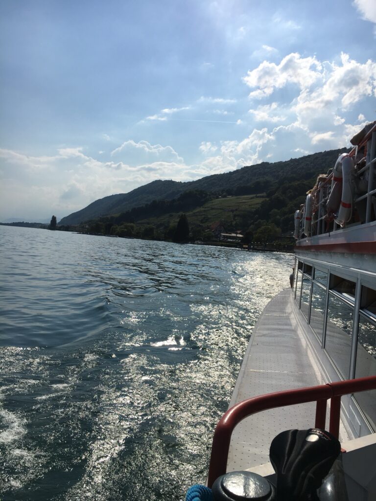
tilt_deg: -0.5
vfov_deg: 61.7
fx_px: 420
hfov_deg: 48.2
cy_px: 250
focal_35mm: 29
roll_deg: -3.6
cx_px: 188
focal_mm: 4.15
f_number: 2.2
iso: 25
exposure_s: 1/6410
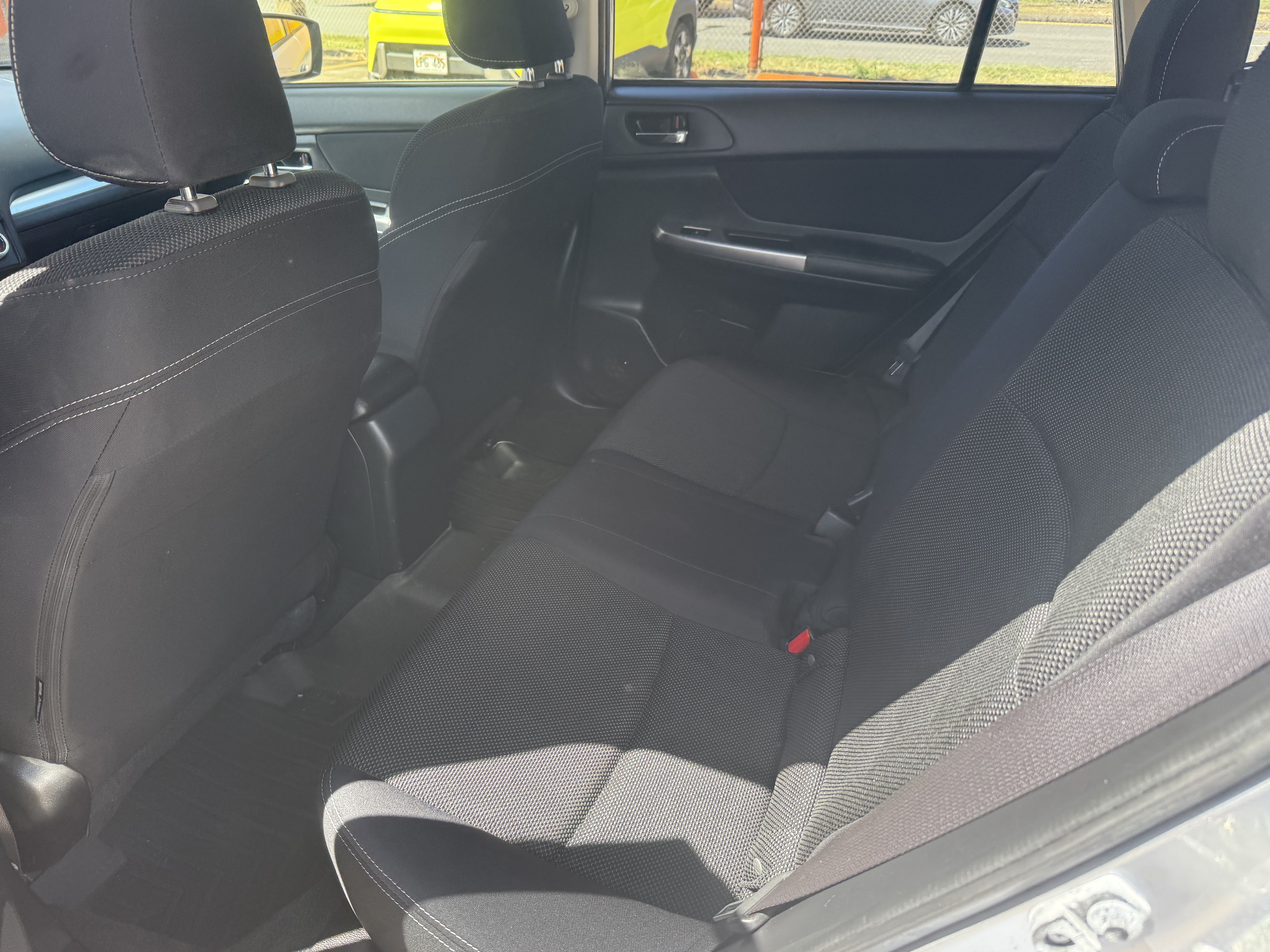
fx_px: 917
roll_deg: -0.8
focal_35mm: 25
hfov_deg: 69.4
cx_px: 614
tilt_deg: -28.8
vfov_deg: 54.9
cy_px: 479
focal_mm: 6.76
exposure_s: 1/356
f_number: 1.78
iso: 100
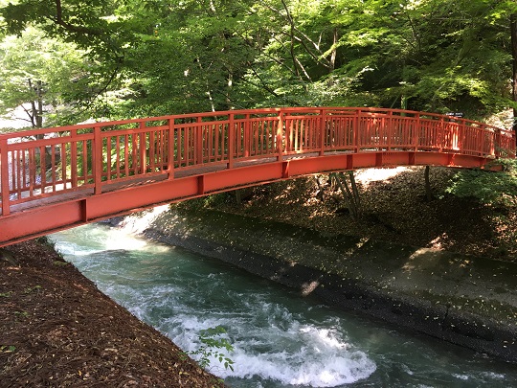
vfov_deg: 48.2
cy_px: 194
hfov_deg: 61.7
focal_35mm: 29
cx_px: 258
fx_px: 433
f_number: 2.2
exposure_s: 1/30
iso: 25
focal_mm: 4.15
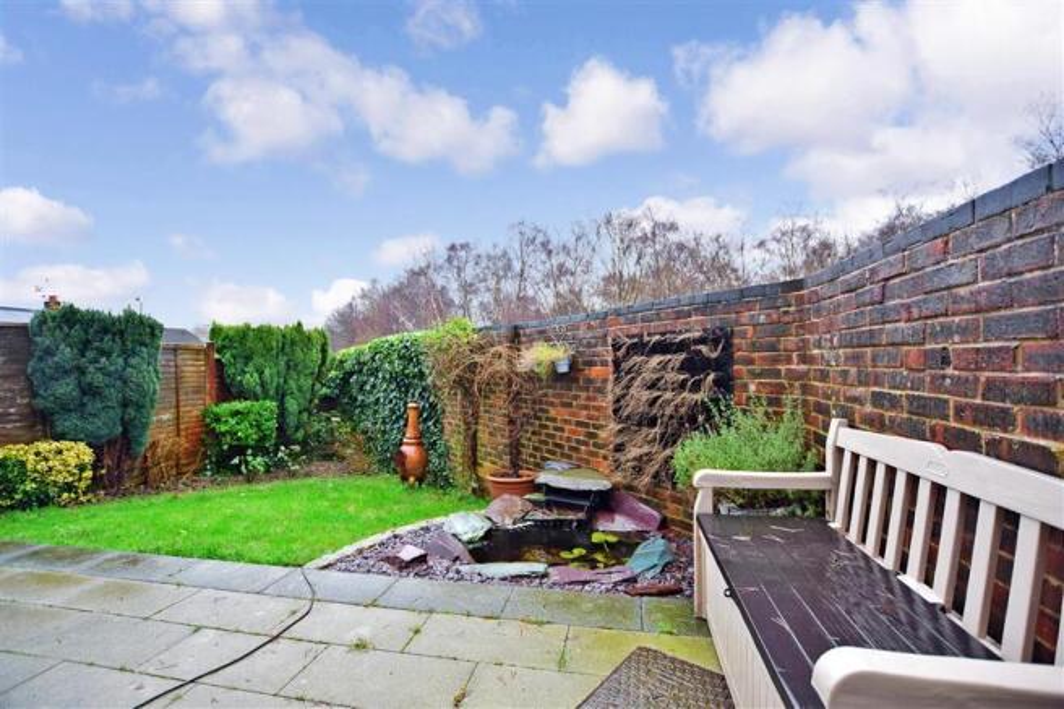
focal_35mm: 15
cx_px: 532
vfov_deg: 77.3
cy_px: 354
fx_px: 443
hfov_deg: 100.4
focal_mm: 10
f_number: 3.5
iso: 200
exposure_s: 1/30
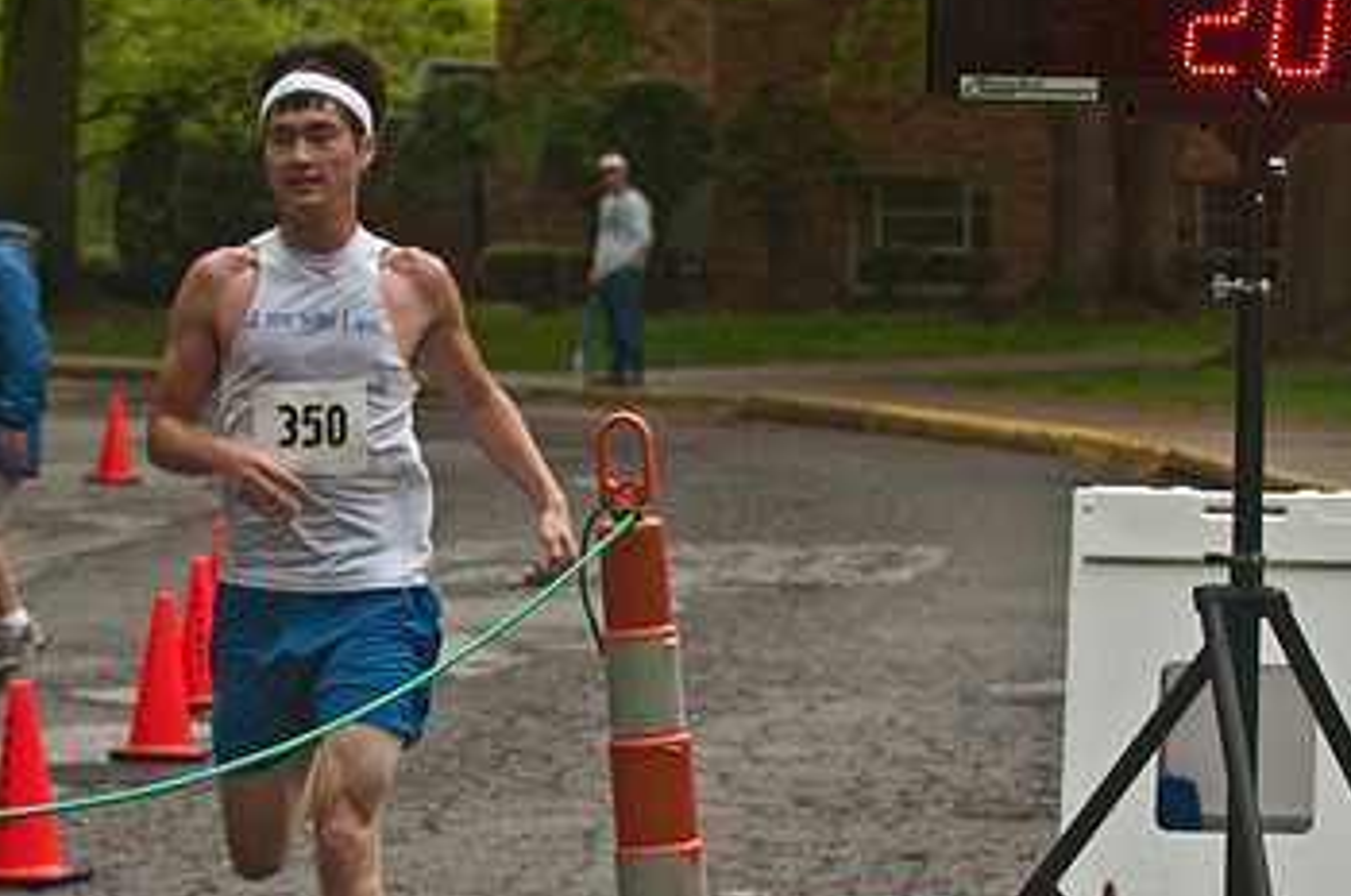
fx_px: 6518
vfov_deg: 7.9
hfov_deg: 11.8
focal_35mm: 174
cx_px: 529
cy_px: 434
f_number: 5.6
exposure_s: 1/320
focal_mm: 70
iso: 1600
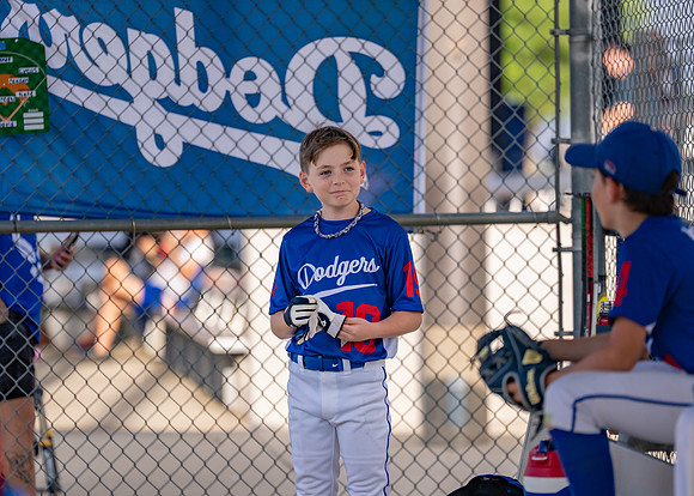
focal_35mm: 182
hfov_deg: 11.1
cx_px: 347
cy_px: 248
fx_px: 3579
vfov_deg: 7.9
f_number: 2.8
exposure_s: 1/3200
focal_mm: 171
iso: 250
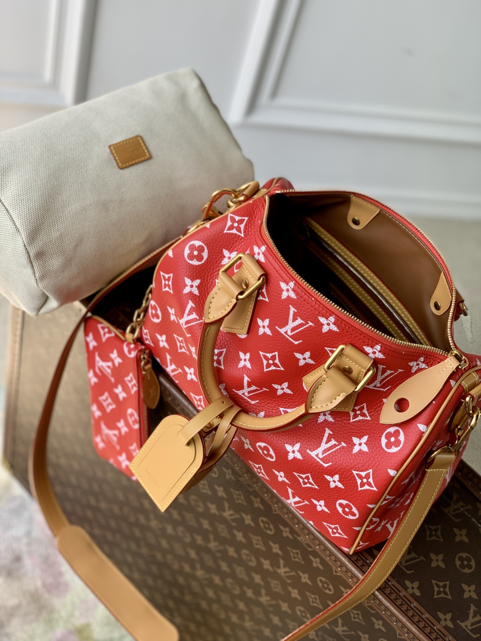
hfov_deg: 28.0
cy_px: 320
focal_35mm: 52
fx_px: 963
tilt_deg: -50.7
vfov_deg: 36.8
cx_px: 240
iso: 16
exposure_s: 1/122
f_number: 2.4
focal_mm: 6
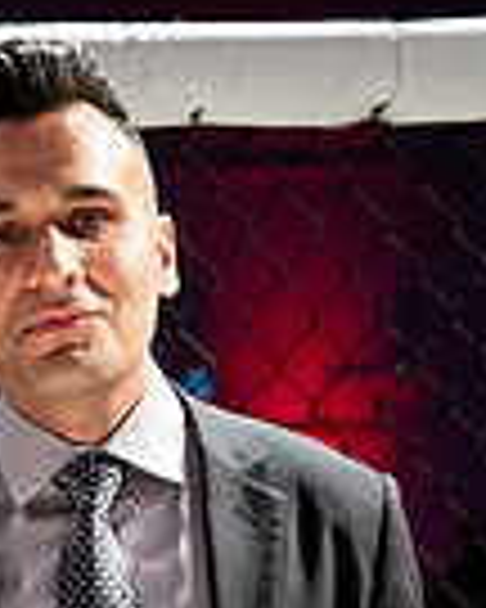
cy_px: 982
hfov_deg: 8.9
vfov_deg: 10.7
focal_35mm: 172
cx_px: -9
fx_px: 3093
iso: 900
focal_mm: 55
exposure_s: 1/1000
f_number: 2.8
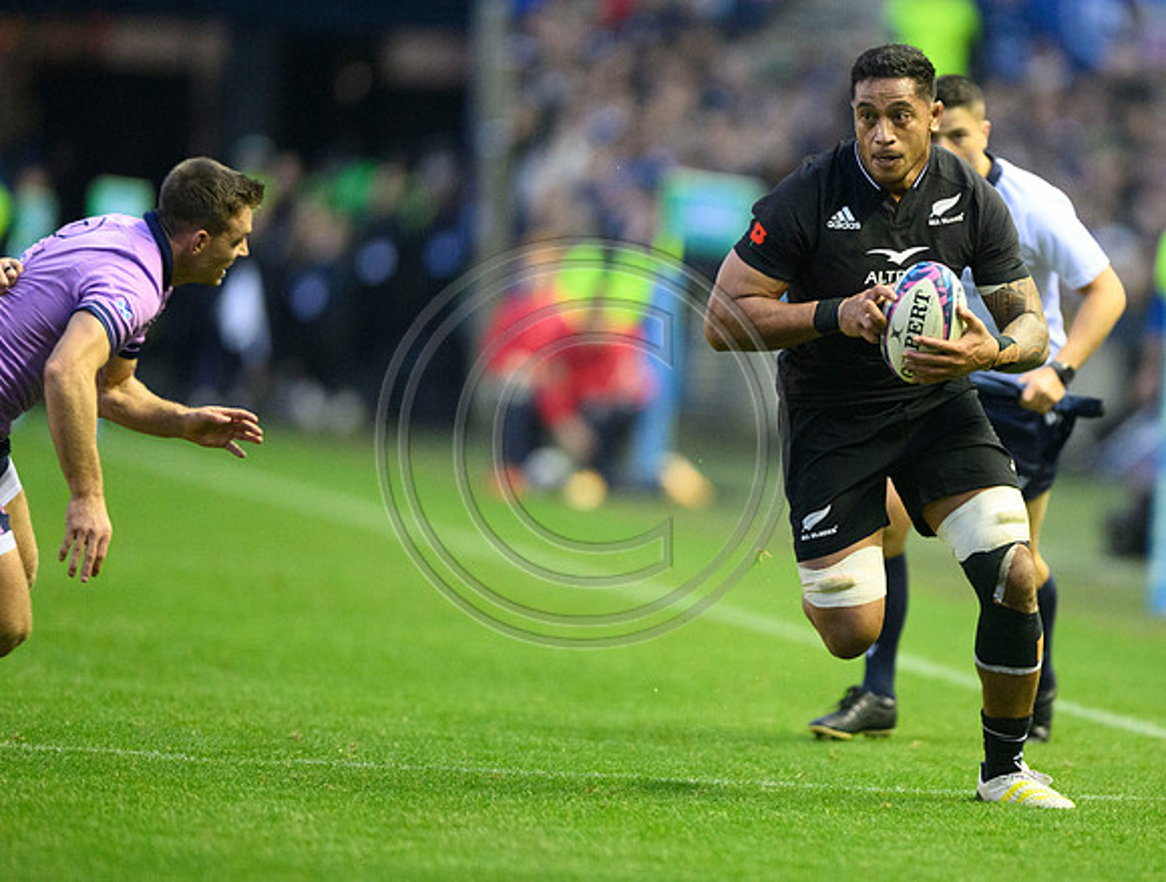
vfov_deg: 2.7
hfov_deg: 3.5
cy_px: 473
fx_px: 18888
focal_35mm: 559
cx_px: 849
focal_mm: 400
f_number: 3.2
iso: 6400
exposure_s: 1/1000
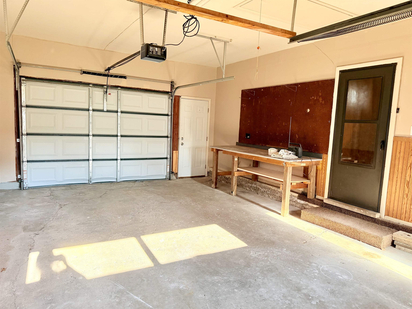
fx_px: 286
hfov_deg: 71.6
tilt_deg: -4.9
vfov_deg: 56.8
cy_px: 154
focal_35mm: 24
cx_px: 206
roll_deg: -2.5
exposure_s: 1/210
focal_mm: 6.76
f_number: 1.78
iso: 200
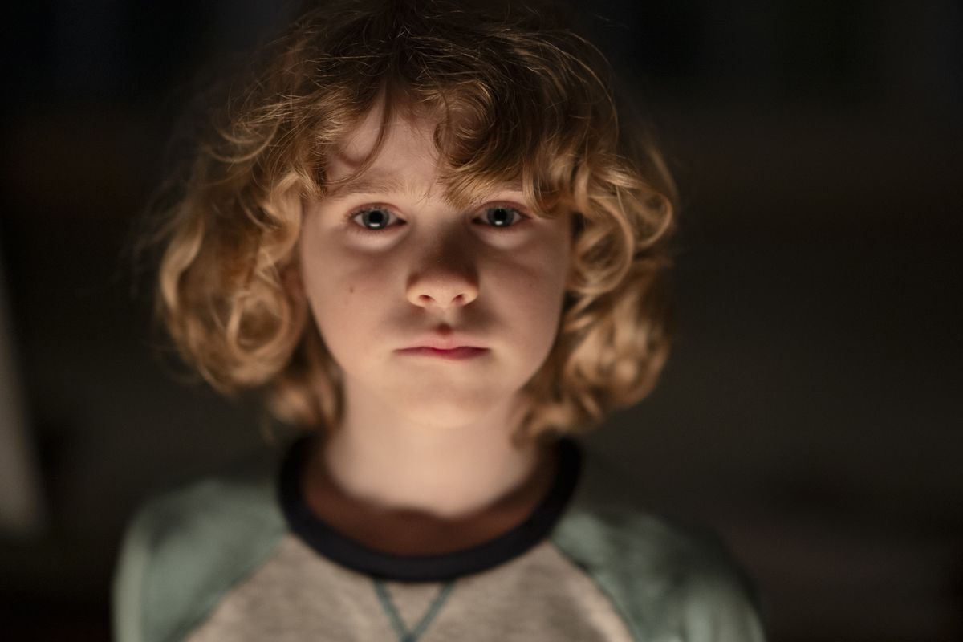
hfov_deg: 23.9
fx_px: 2274
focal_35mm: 85
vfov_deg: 16.1
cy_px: 321
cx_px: 482
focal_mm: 85
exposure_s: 1/320
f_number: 1.4
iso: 2000
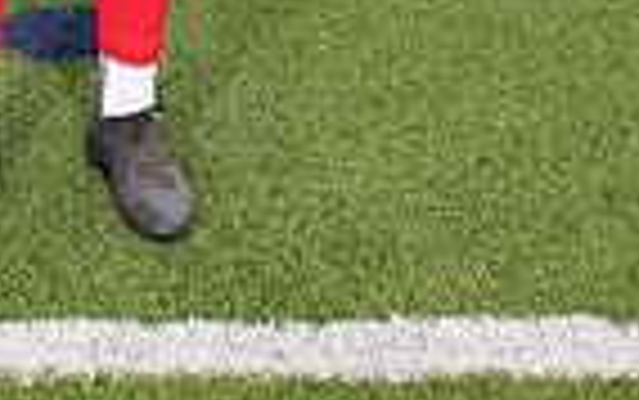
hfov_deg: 19.9
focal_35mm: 103
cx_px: 94
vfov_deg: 10.7
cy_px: -593
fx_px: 1795
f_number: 7.1
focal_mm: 32
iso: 125
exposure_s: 1/400
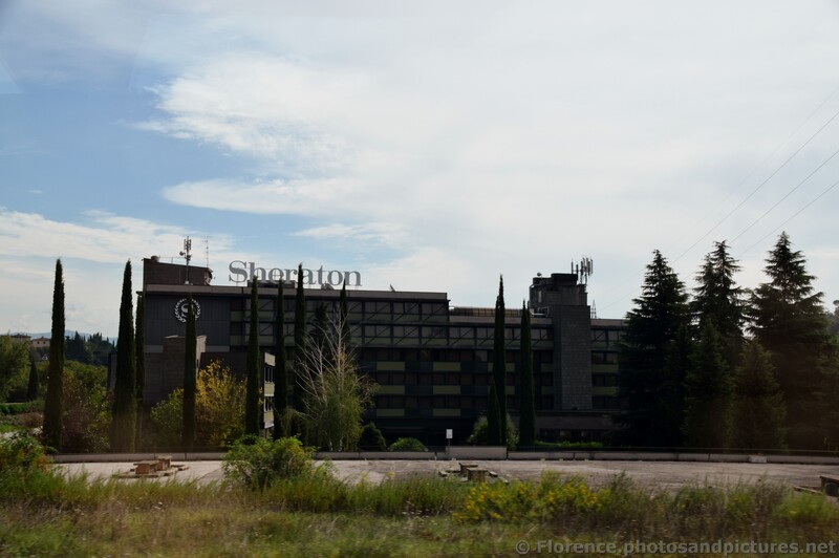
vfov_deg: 28.0
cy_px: 279
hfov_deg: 41.1
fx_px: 1118
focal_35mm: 48
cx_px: 420
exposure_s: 1/400
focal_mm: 32
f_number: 10
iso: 200
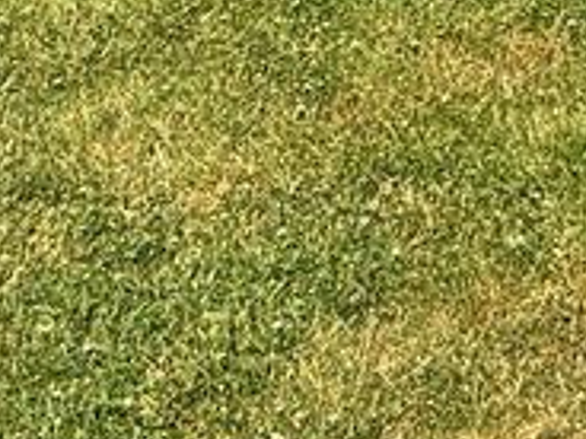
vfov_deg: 13.9
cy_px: -589
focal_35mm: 78
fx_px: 1320
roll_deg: +0.1
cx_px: 847
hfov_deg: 21.5
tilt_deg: +3.1
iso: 50
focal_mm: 2.22
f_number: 2.2
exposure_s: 1/1656
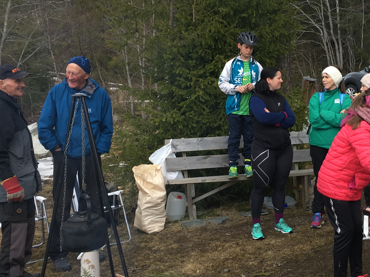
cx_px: 276
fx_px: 556
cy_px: 141
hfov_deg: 36.0
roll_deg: -0.3
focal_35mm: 52
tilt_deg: -4.6
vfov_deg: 28.0
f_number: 2.2
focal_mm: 4.15
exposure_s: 1/204
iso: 25
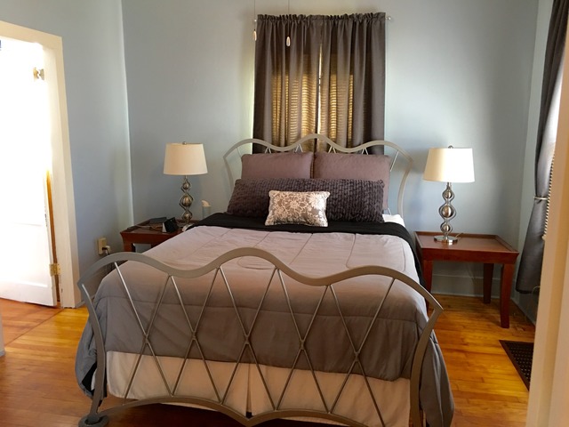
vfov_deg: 48.2
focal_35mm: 29
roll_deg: -0.5
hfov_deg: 61.7
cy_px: 214
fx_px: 477
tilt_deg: -8.7
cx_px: 284
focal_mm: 4.15
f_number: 2.2
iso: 80
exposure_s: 1/15
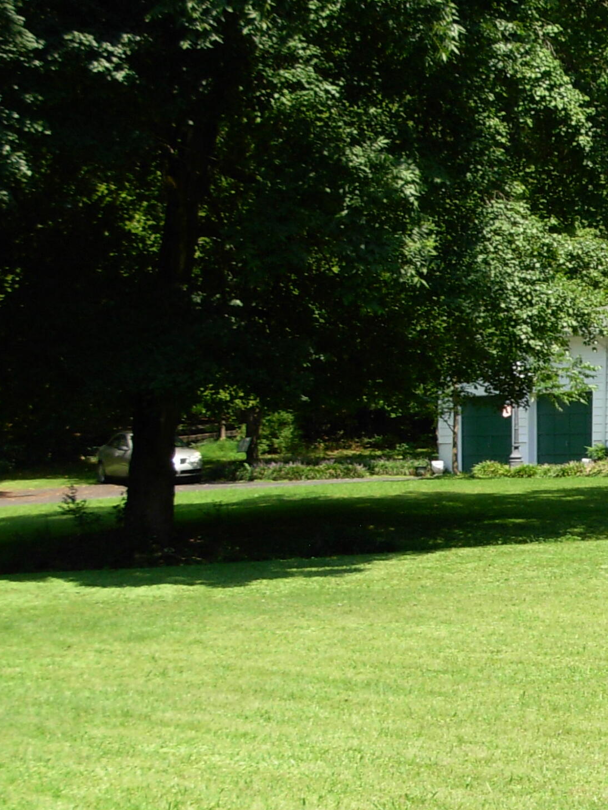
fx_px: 2786
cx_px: 730
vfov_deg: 16.5
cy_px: 512
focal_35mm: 119
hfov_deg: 12.2
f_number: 3.3
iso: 79
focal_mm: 9.5
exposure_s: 1/418
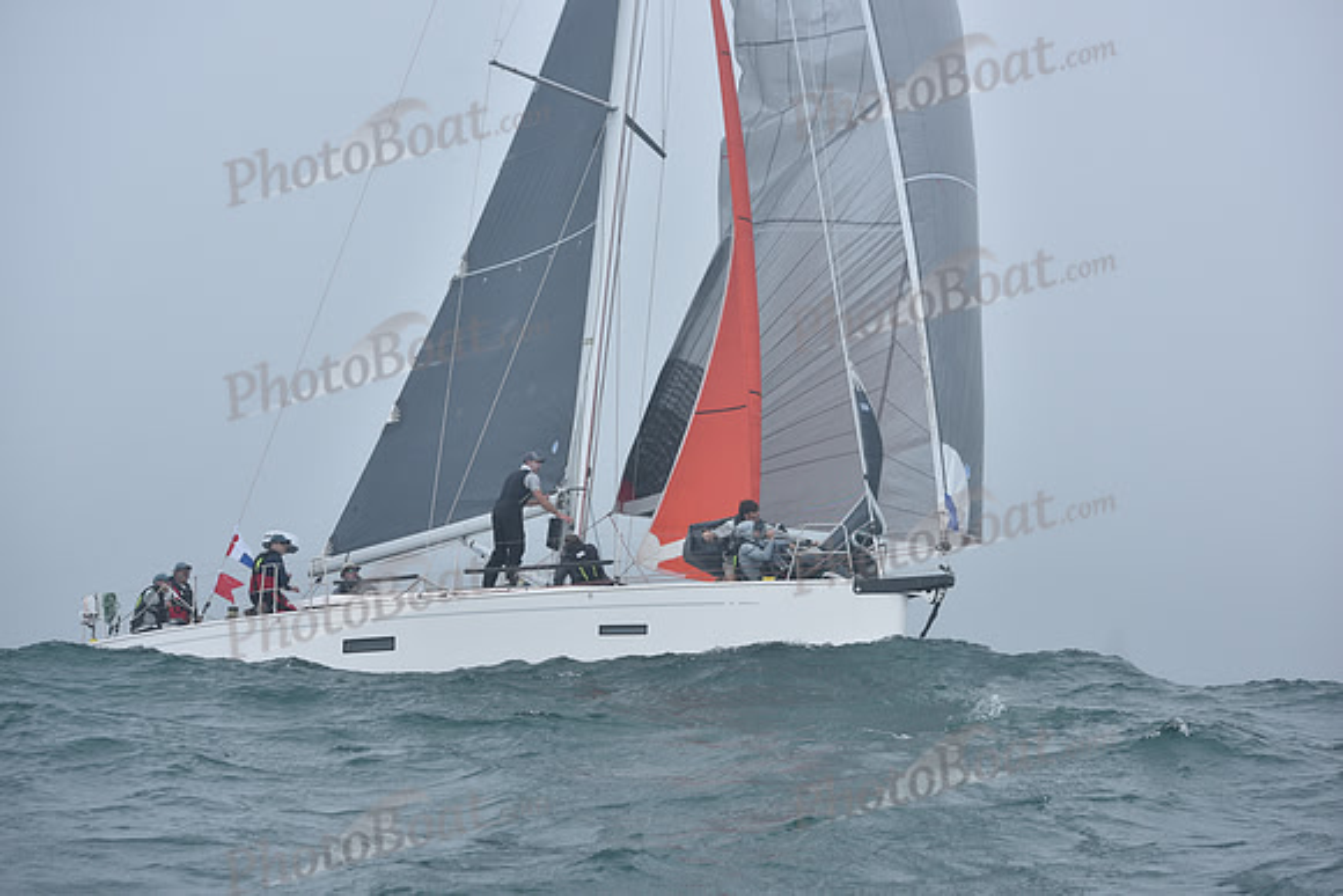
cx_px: 672
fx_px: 3172
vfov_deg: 16.1
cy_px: 448
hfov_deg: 23.9
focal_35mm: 85
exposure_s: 1/800
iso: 320
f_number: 5
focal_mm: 85
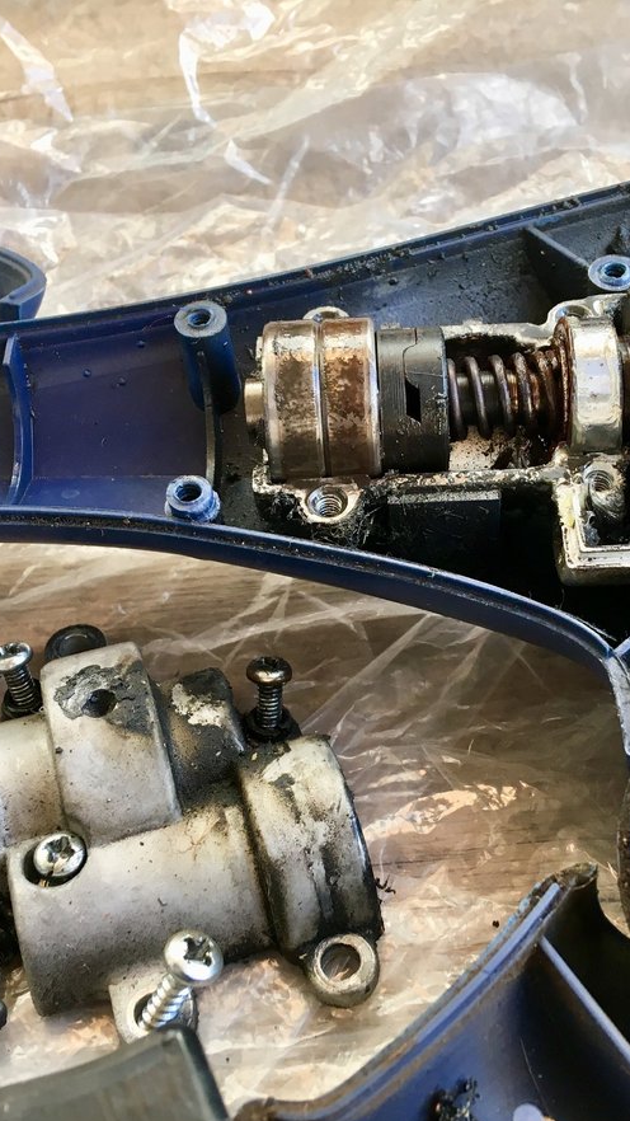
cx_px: 376
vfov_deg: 47.4
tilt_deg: -50.5
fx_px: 1277
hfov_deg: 27.7
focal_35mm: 43
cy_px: 569
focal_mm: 4.15
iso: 25
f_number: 2.2
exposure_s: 1/33
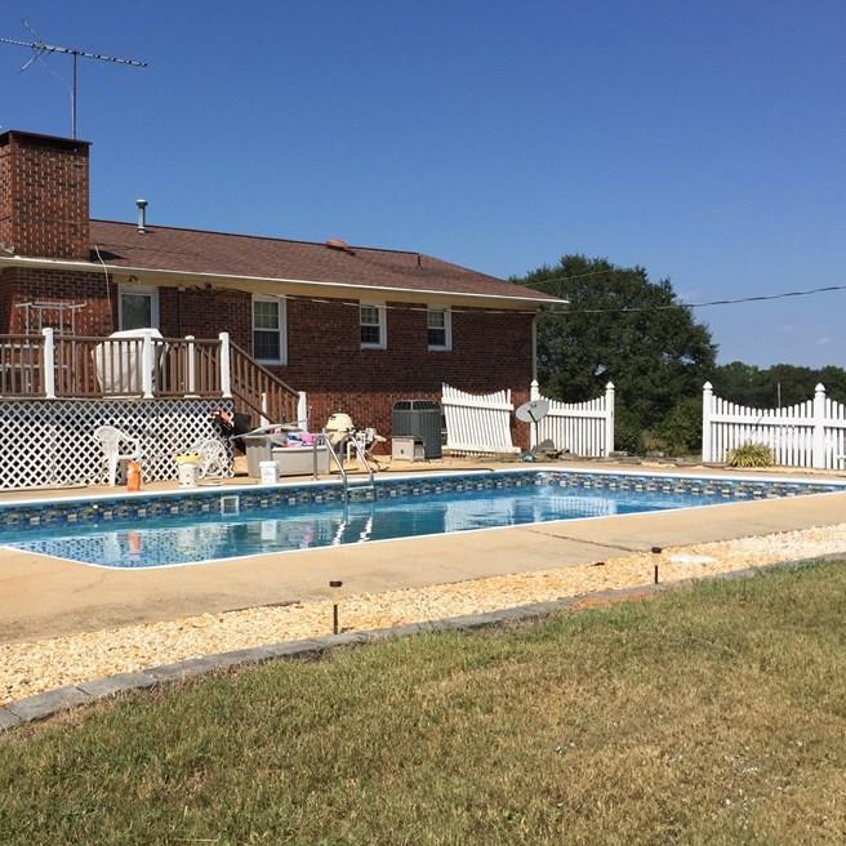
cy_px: 386
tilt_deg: -2.3
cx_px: 299
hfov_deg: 41.4
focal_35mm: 40
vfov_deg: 41.8
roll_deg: -1.5
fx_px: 1106
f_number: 2.2
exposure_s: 1/3300
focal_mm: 4.15
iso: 32
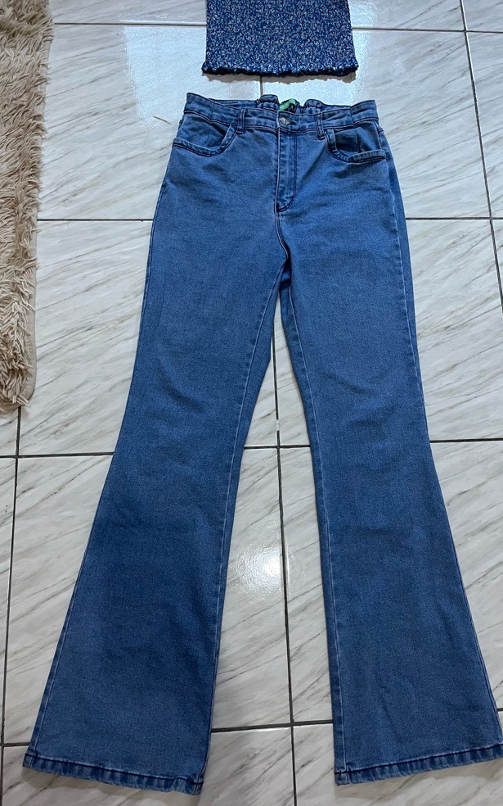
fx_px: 614
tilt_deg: -75.6
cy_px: 405
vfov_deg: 66.5
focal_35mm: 28
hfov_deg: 44.5
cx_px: 278
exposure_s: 1/60
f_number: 1.6
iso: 250
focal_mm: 5.1
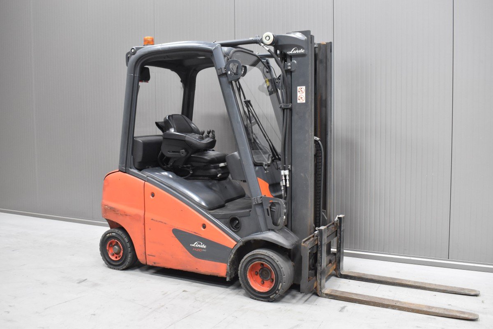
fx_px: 452
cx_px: 246
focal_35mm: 33
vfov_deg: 40.0
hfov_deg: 57.2
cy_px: 164
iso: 1600
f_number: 5
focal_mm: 22
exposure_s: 1/25
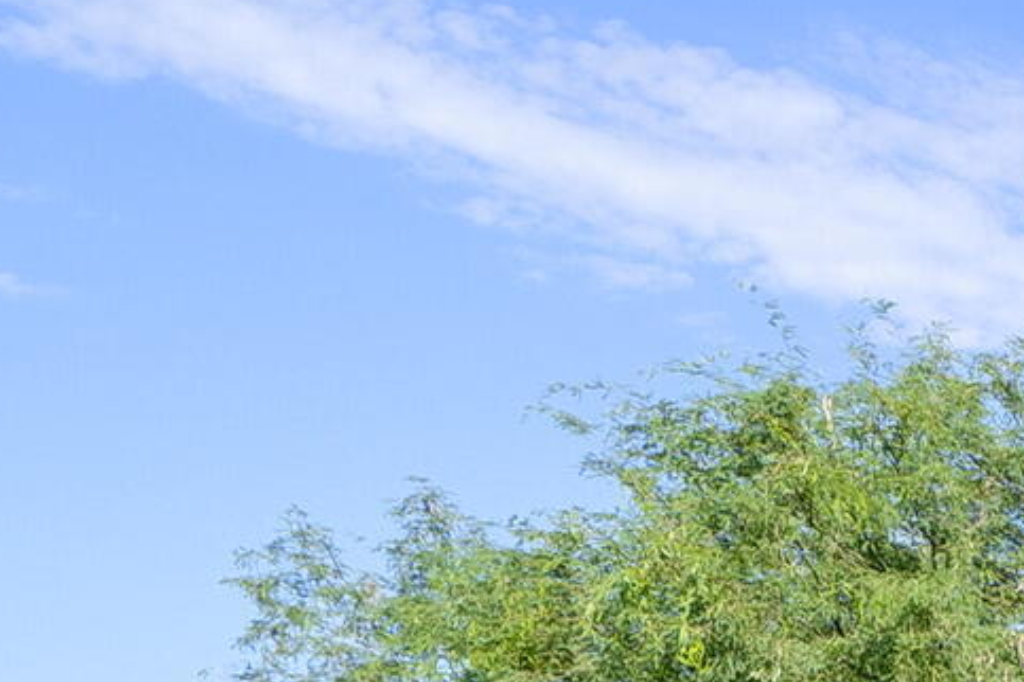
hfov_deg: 12.3
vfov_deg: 14.5
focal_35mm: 87
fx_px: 2474
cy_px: 1067
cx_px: 2902
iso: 100
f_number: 9
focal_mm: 15
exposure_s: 1/160
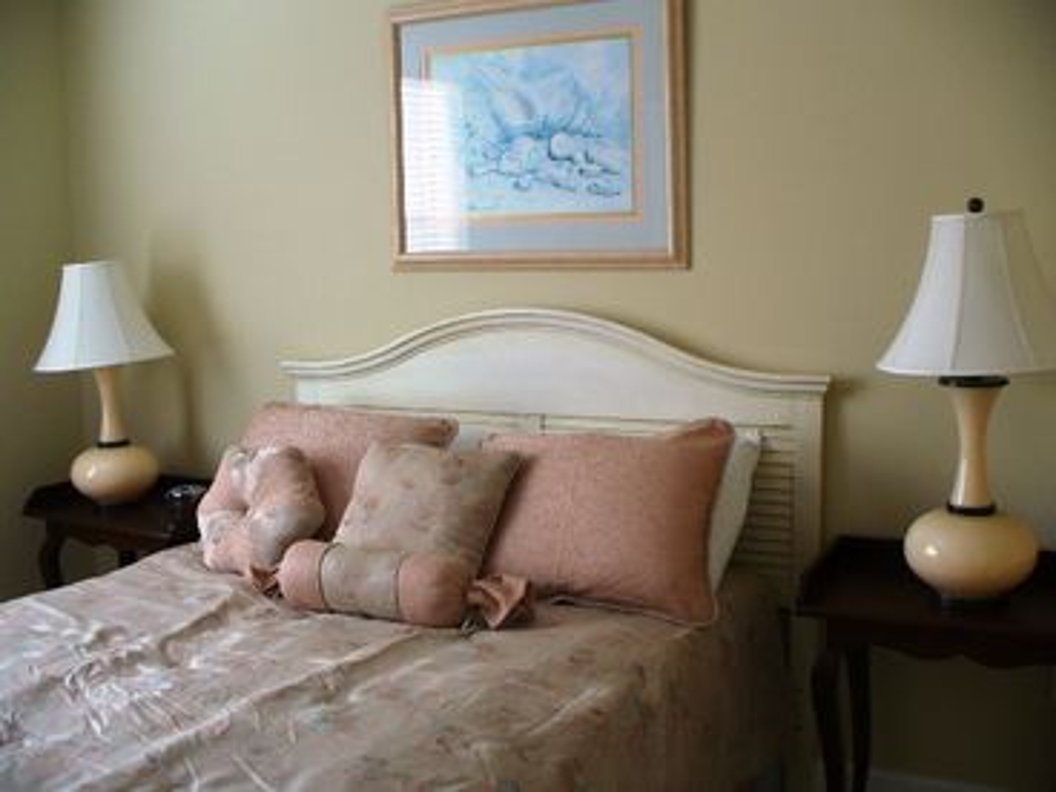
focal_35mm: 37
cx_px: 528
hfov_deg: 50.1
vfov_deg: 38.7
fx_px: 1129
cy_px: 396
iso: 100
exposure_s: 1/60
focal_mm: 6.1
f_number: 2.8
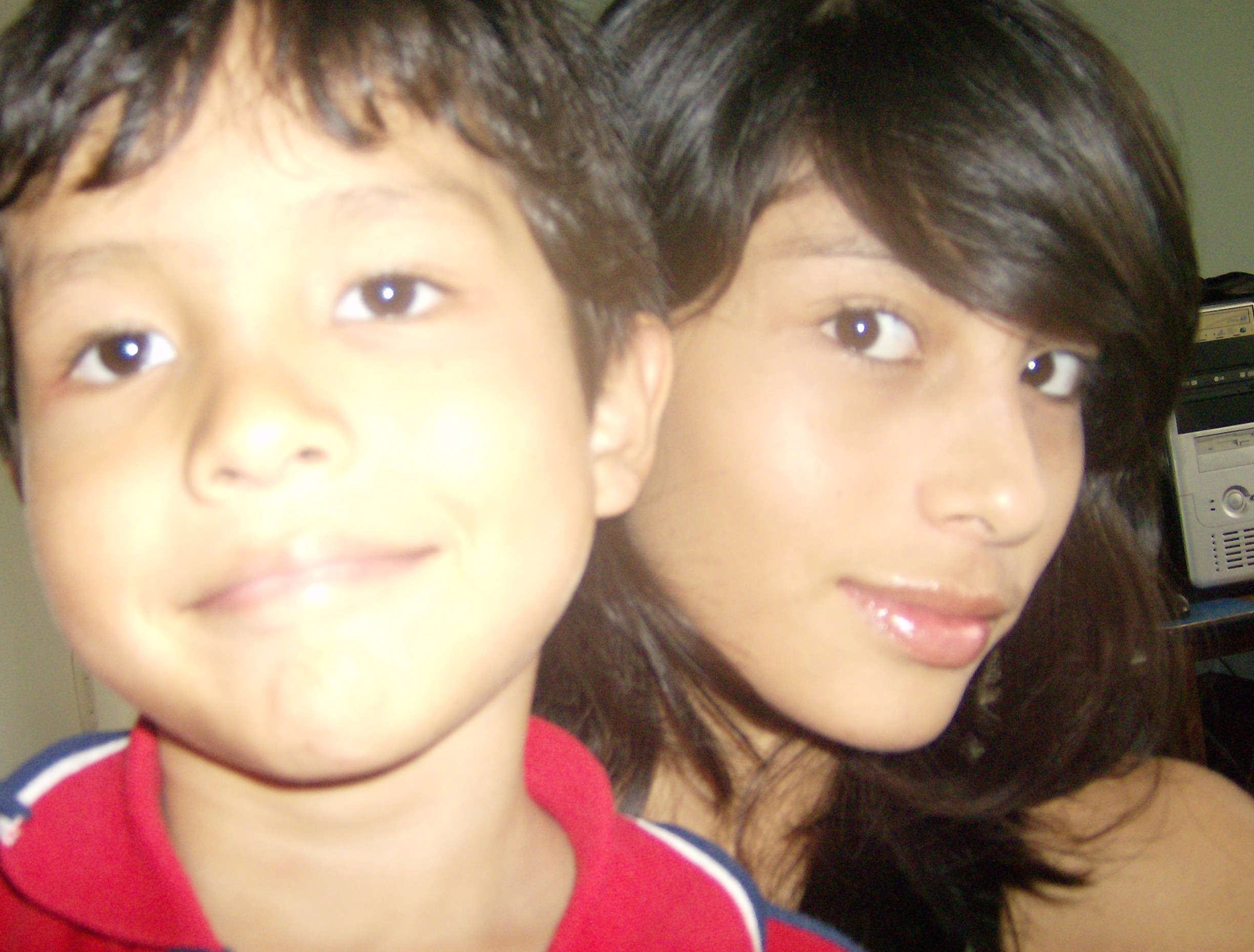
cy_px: 411
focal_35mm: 41
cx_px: 569
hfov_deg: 45.5
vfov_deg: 35.3
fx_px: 1492
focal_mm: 6
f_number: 2.8
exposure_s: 1/60
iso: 200
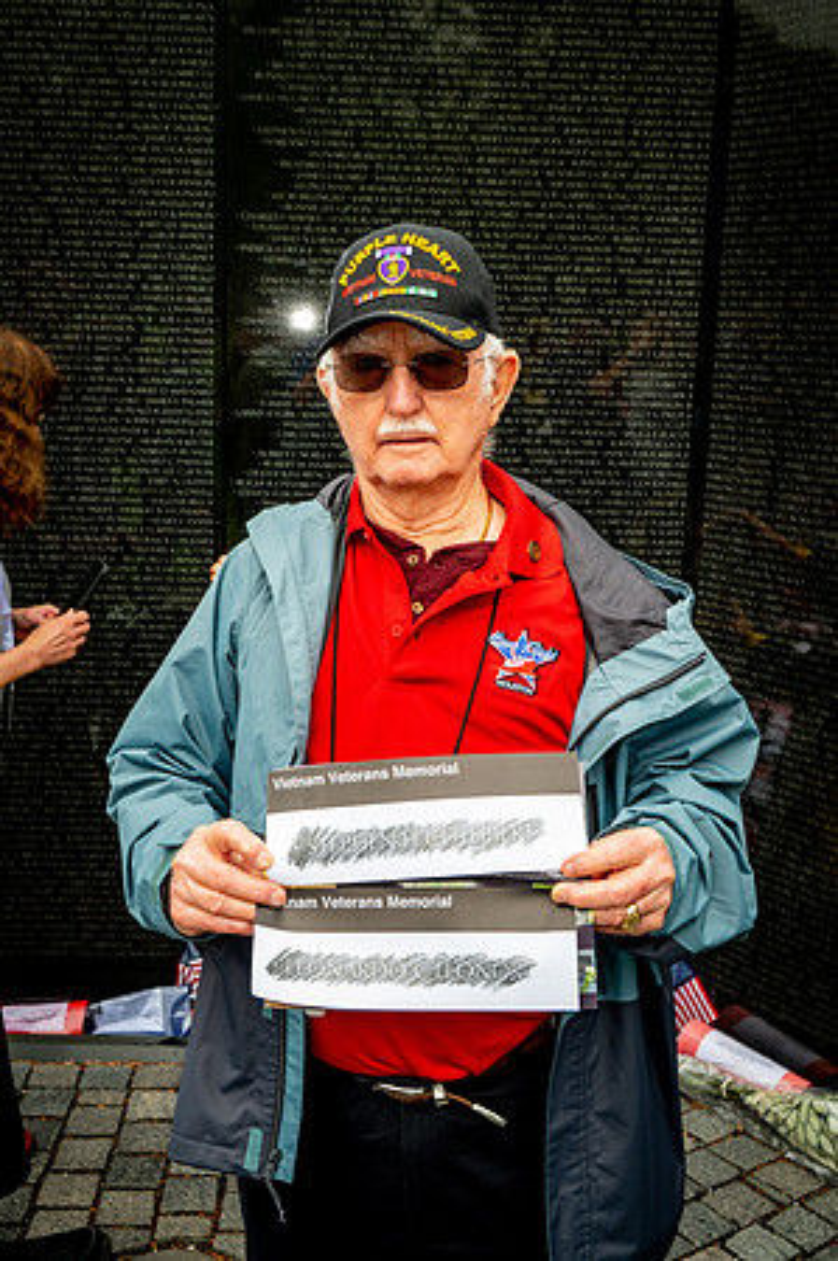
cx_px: 419
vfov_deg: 47.5
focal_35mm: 41
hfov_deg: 32.6
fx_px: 1435
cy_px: 630
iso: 800
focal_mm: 41
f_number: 8
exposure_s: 1/640
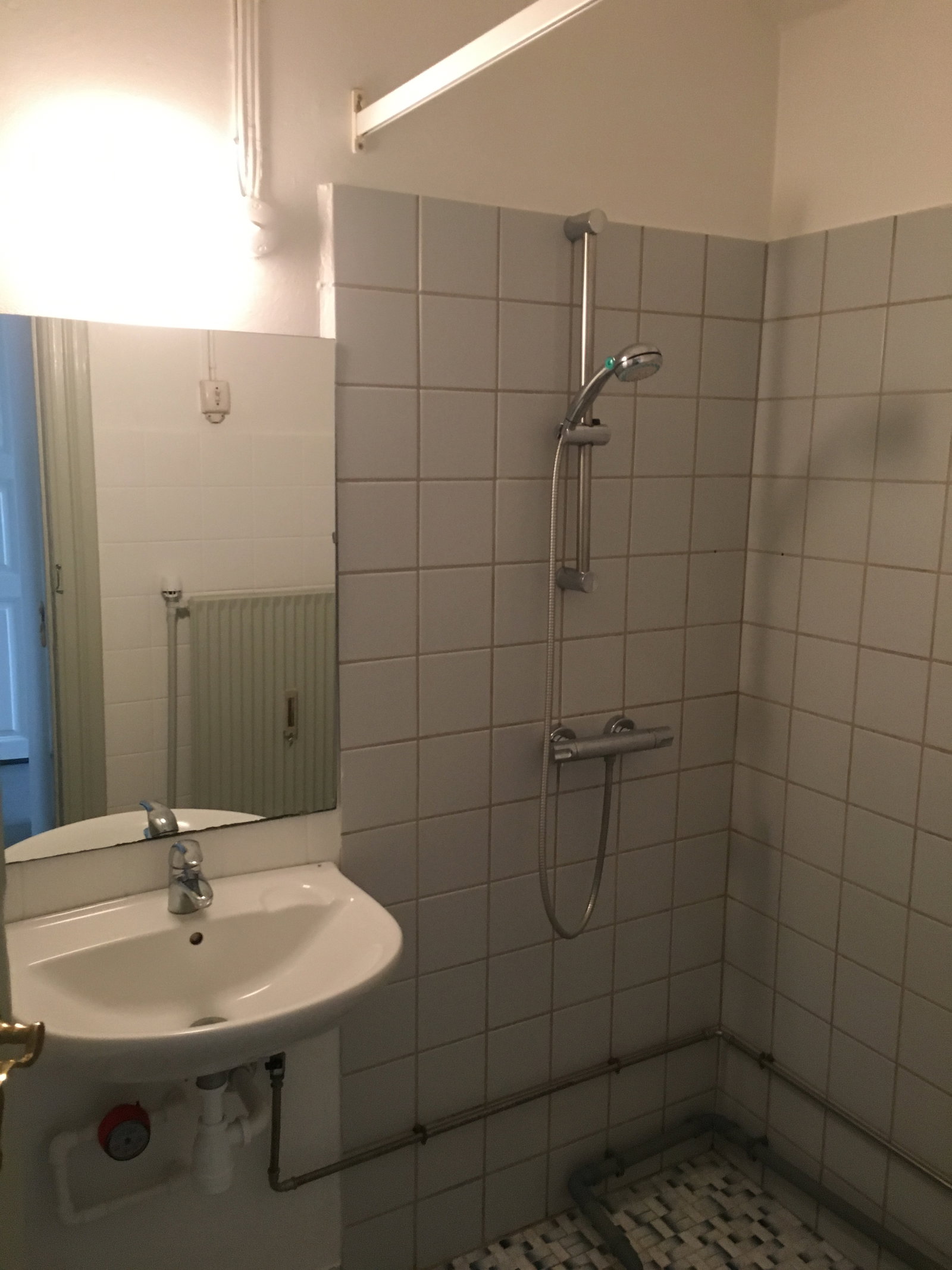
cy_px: 635
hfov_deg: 48.2
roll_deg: -1.7
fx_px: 1063
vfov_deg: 61.7
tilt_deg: -12.5
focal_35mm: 29
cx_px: 476
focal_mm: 4.15
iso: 200
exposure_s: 1/25
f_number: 2.2
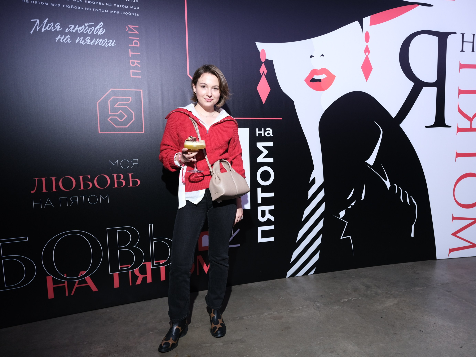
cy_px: 178
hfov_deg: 67.2
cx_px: 257
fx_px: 358
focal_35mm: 26
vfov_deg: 53.1
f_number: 3.2
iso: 400
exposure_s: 1/125
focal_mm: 16
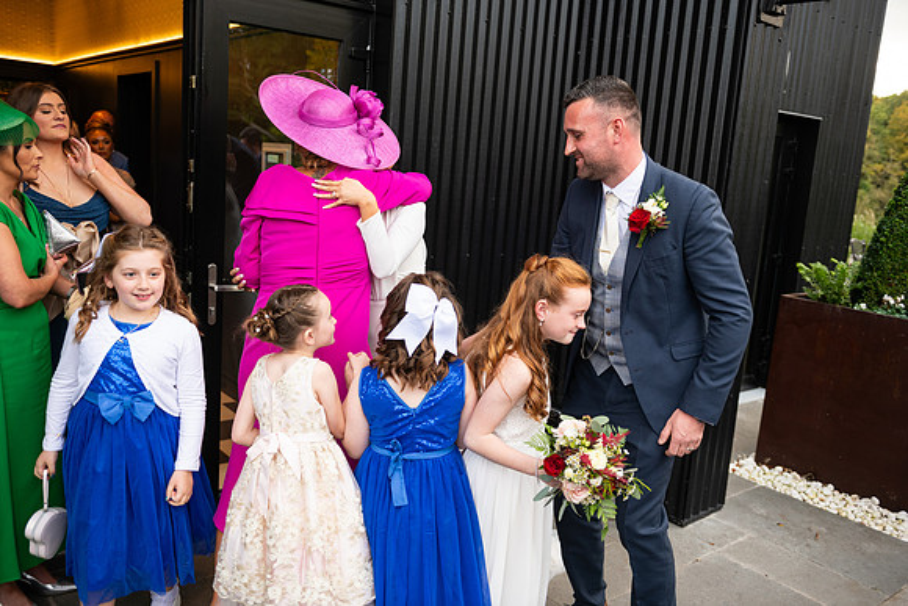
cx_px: 454
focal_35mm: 32
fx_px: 807
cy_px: 303
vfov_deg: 41.1
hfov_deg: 58.7
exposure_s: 1/160
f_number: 3.5
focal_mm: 32
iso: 320
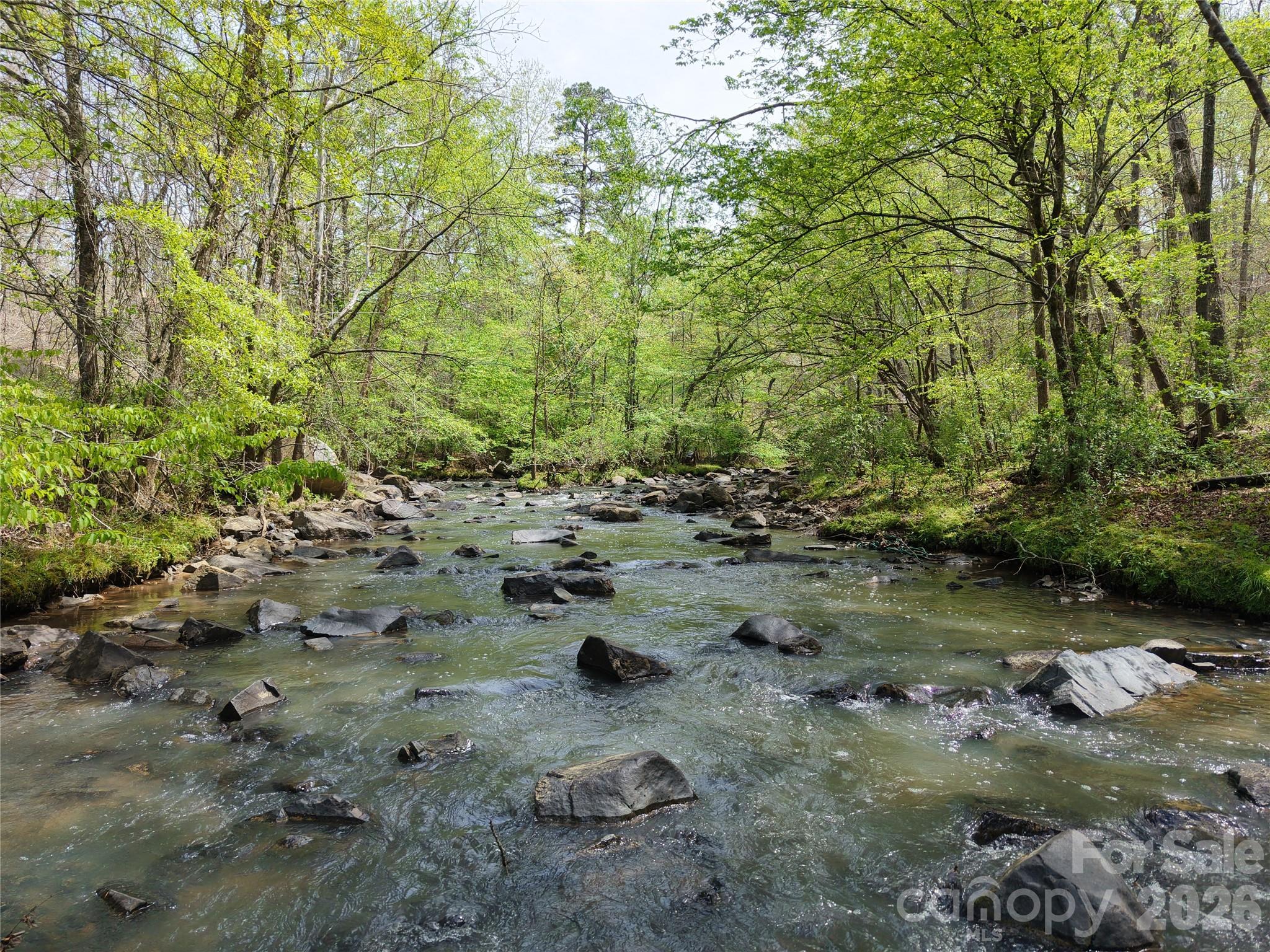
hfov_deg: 71.6
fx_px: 881
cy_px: 476
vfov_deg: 56.8
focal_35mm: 24
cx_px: 635
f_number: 1.8
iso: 410
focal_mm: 8.67
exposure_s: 1/2000
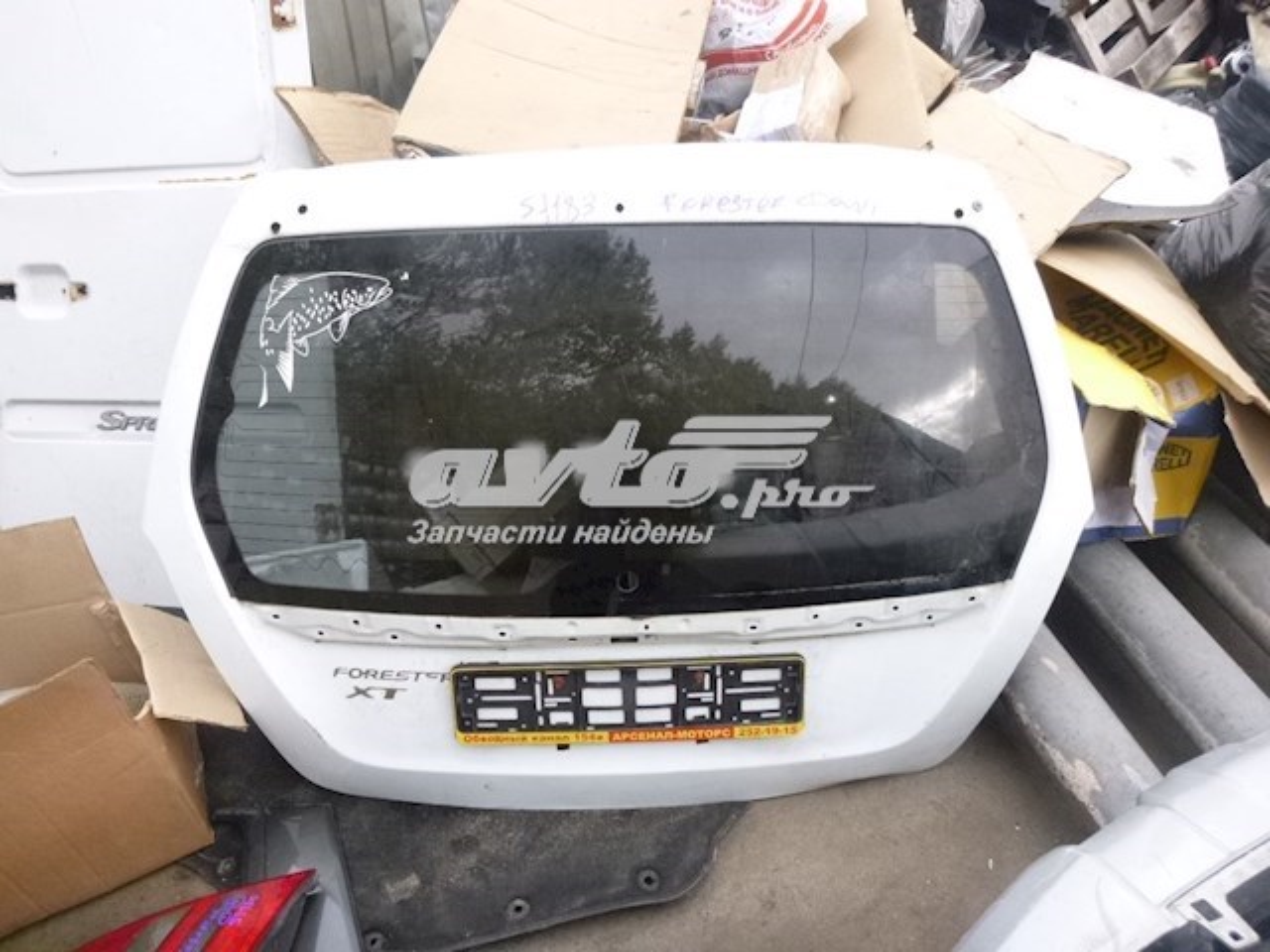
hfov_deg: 69.4
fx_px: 917
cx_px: 635
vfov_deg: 54.9
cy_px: 476
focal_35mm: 25
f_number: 3.9
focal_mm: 4.5
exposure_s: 1/125
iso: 320
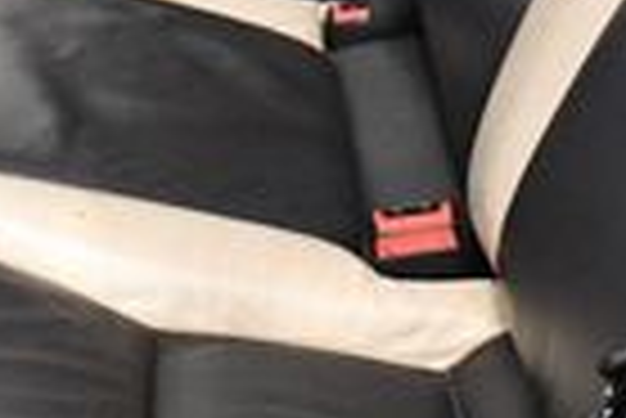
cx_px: 158
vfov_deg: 8.2
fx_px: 2890
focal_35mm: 166
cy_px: -112
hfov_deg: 12.3
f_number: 3.5
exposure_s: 1/125
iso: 3200
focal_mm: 18
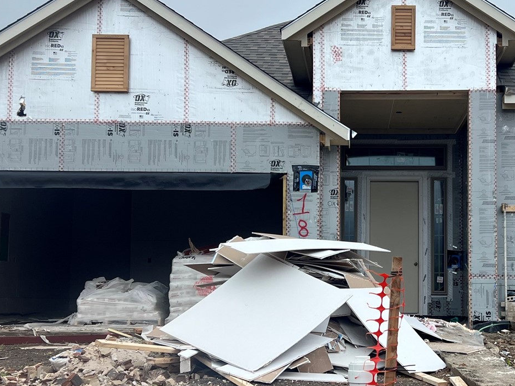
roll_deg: -0.2
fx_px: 848
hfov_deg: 33.2
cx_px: 372
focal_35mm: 57
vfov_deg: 25.6
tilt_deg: +5.1
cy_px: 229
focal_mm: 5.7
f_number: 1.5
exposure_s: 1/424
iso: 50
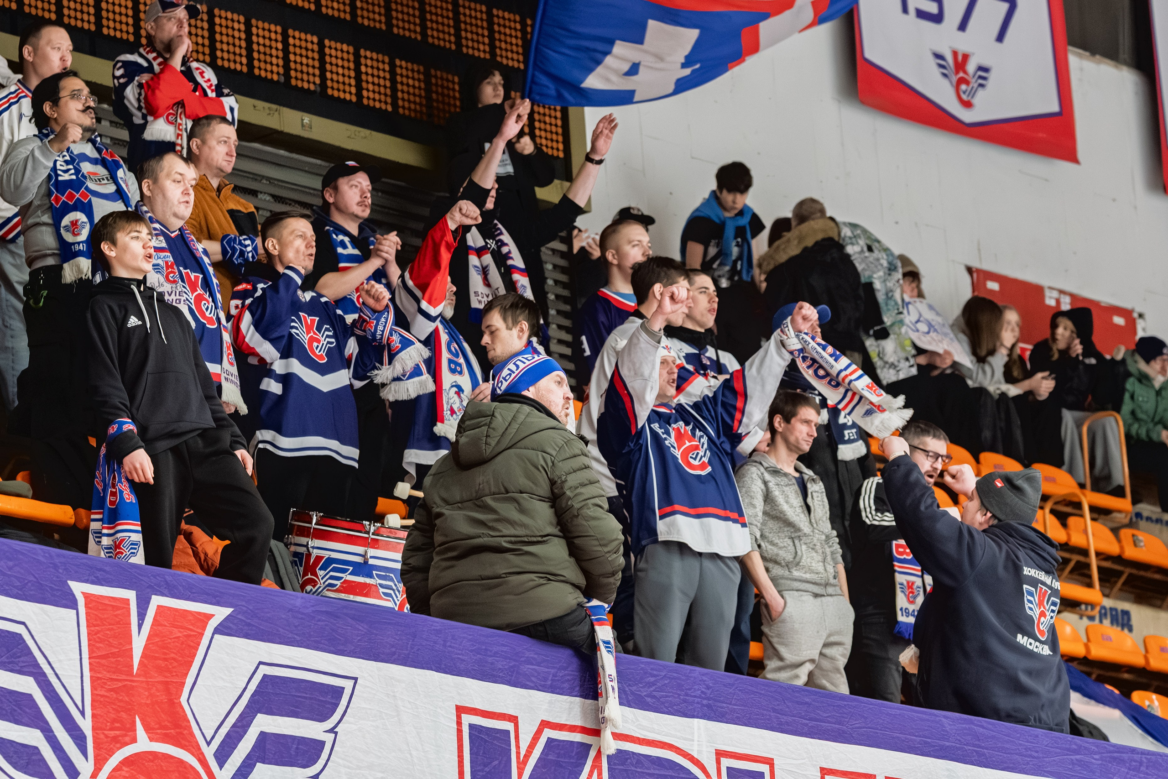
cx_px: 580
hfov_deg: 10.5
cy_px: 361
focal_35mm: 196
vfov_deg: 7.0
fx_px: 6364
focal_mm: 122
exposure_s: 1/400
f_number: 5.6
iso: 2500
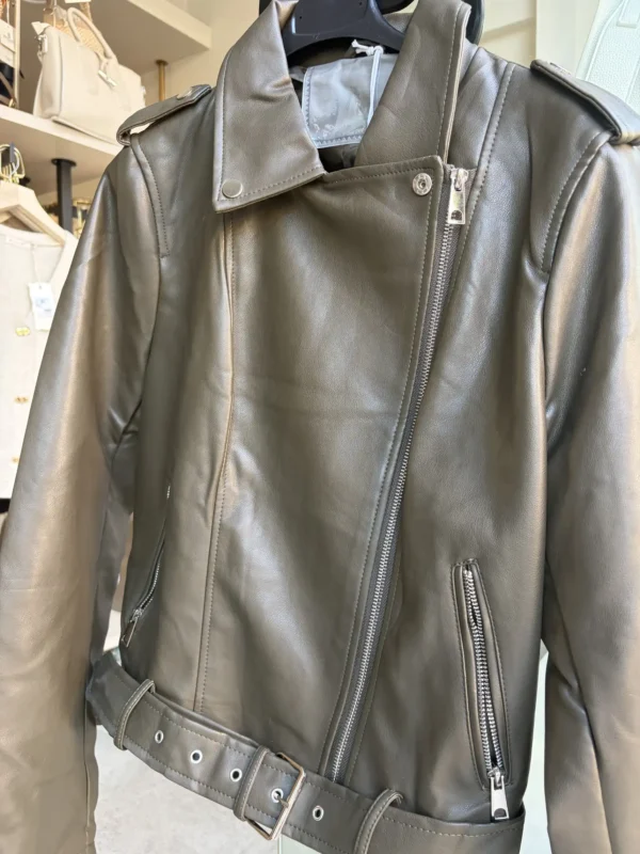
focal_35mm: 26
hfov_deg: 53.1
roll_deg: -0.2
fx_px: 641
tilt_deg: -4.2
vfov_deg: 67.3
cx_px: 320
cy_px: 427
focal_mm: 5.96
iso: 160
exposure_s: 1/60
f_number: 1.6
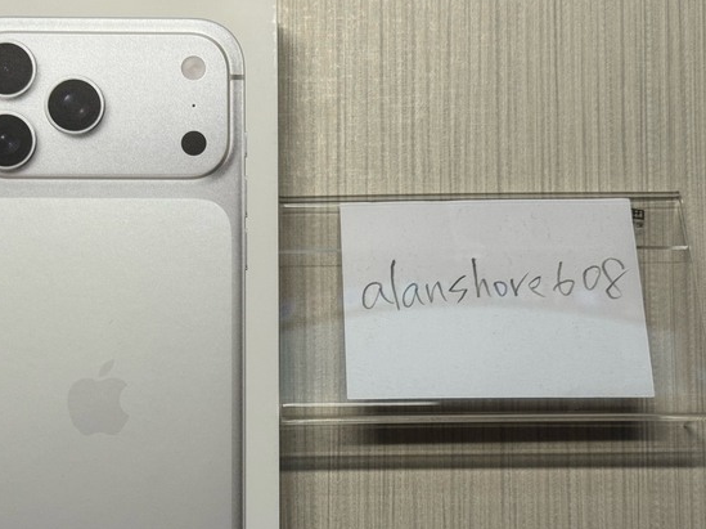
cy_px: 336
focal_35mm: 63
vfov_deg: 23.2
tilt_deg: -85.1
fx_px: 1284
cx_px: 306
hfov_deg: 30.7
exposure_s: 1/121
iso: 80
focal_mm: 6.76
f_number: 1.78
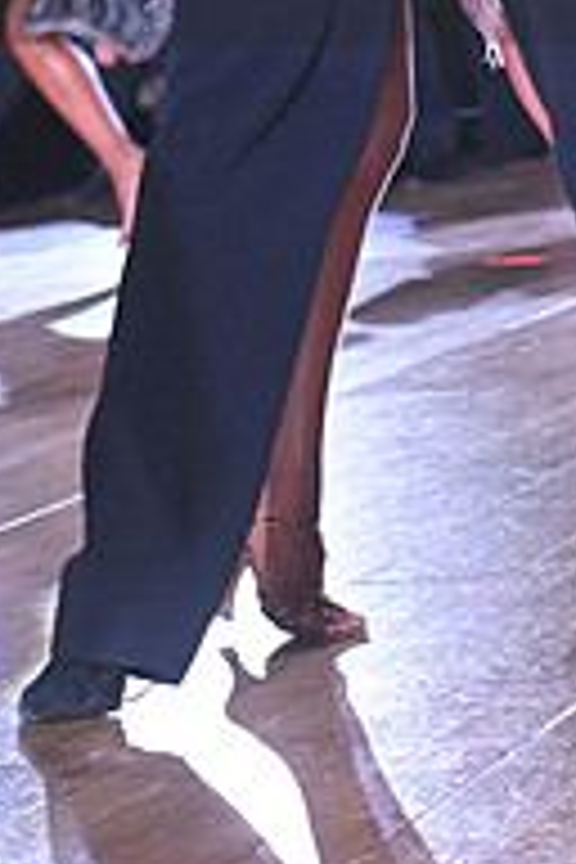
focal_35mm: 211
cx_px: 187
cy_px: -104
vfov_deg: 9.6
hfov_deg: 6.5
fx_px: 5064
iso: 6400
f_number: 5.6
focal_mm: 70
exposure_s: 1/400
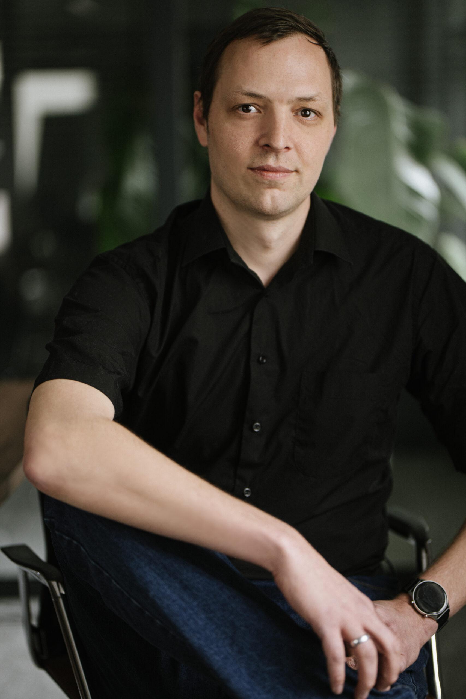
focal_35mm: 85
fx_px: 1650
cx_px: 233
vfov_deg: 23.9
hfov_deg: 16.1
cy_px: 350
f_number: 1.8
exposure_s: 1/200
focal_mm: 85
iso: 500
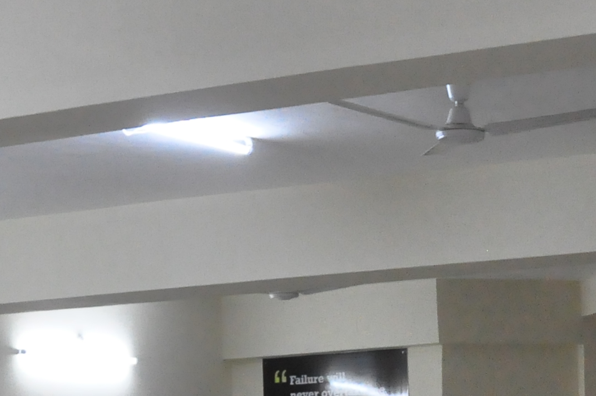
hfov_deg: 18.5
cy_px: 534
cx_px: 573
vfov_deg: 12.2
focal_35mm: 108
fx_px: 1786
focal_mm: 18
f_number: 8
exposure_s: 1/60
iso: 3200
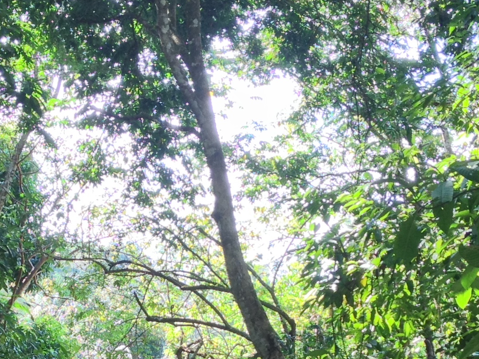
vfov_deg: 13.4
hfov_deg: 18.3
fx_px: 1481
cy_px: 437
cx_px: 162
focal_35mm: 107
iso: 50
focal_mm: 4.28
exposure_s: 1/60
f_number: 2.4
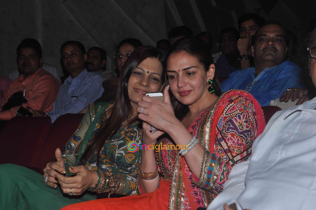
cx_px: 158
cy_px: 105
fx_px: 631
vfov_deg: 18.9
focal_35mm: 72
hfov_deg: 28.1
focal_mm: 48
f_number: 9
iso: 500
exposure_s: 1/200
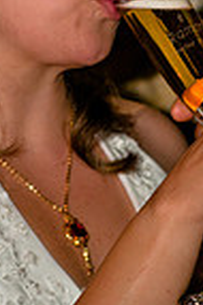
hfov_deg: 3.9
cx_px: 82
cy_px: -15
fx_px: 2998
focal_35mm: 354
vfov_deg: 5.8
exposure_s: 1/200
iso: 400
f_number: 3.2
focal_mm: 75
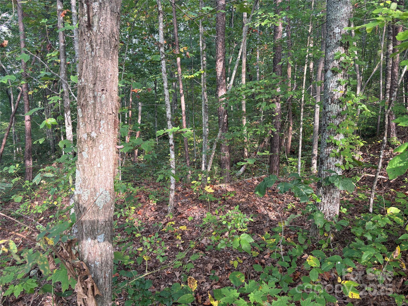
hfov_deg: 67.3
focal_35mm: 26
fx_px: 306
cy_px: 153
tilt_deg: -9.9
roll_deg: +0.9
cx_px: 204
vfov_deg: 53.1
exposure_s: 1/121
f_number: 1.6
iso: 100
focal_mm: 5.96
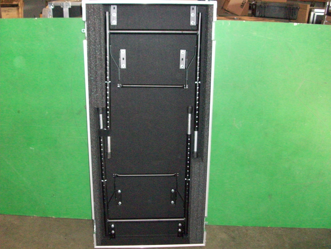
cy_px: 124
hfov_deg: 54.0
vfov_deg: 41.8
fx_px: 325
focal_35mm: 34
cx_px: 166
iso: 320
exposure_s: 1/60
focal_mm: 5.7
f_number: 2.8
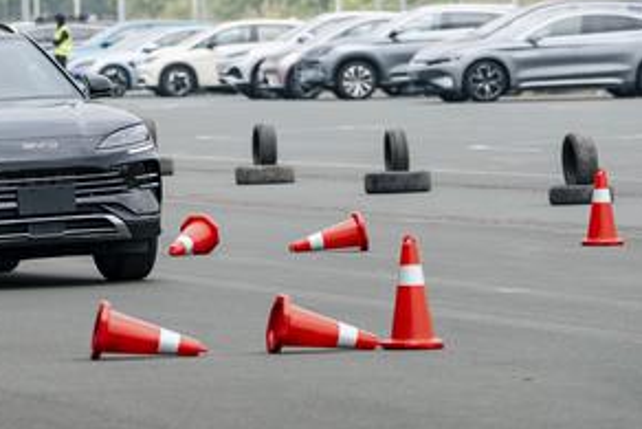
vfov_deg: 3.1
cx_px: 125
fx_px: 7815
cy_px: 166
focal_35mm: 438
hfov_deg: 4.7
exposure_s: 1/640
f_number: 4.5
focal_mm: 200
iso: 160
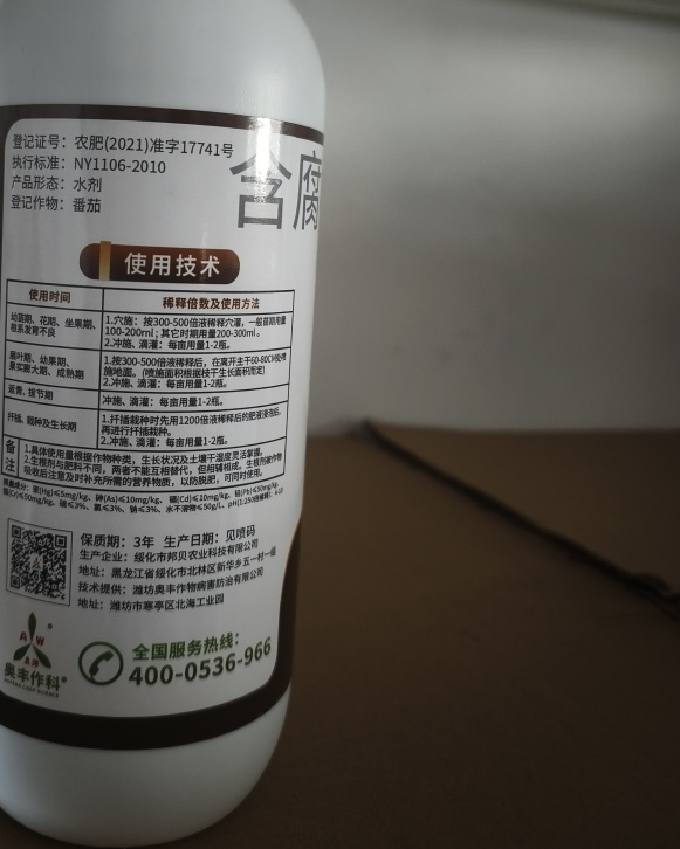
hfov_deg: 43.8
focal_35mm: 33
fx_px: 830
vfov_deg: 53.4
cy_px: 298
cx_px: 219
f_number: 1.75
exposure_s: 1/50
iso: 1644
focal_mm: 5.5
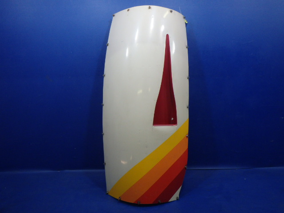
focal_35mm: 28
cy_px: 106
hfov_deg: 63.4
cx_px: 142
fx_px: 230
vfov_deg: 49.7
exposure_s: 1/50
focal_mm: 5
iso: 400
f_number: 3.9
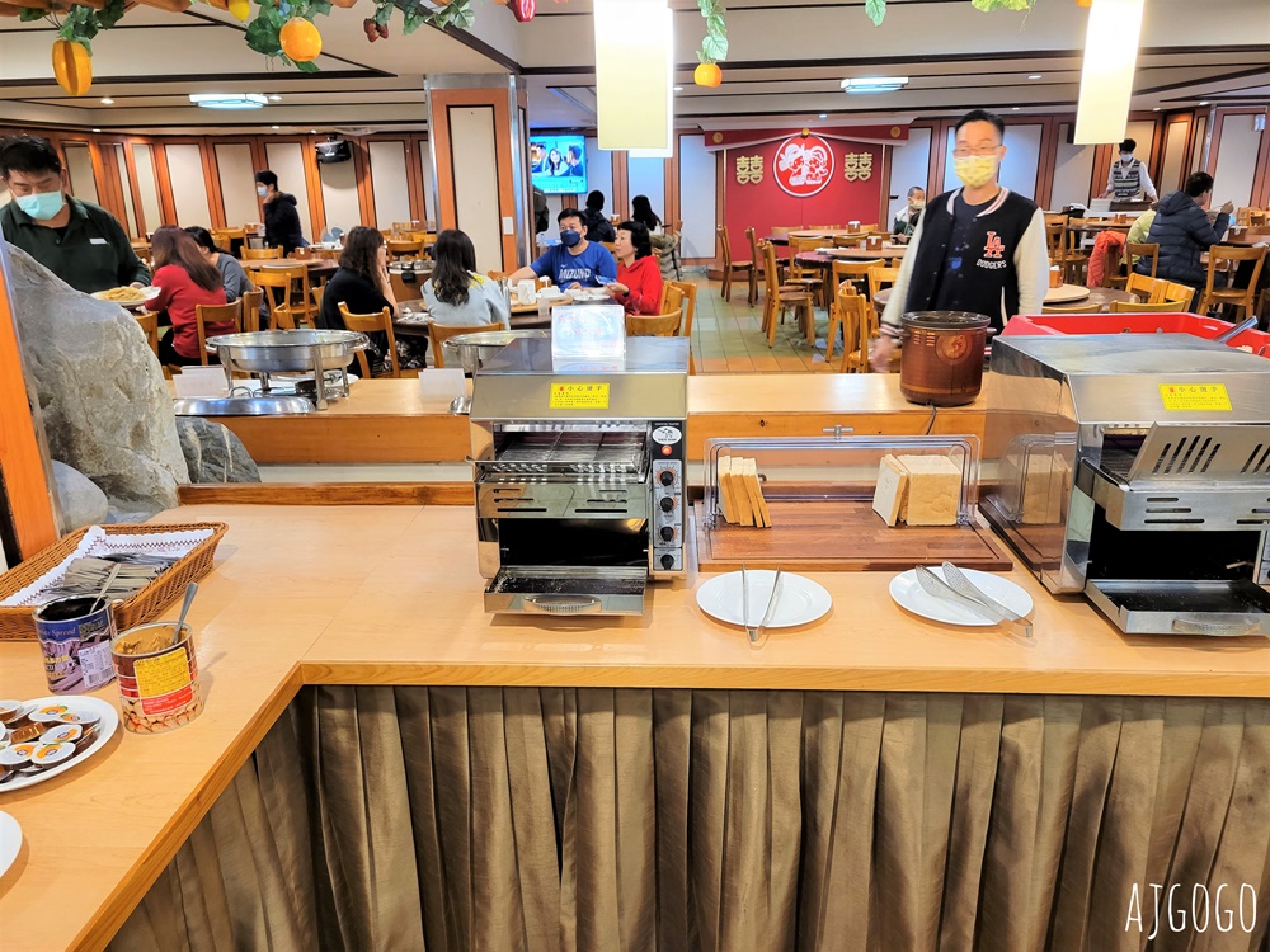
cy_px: 476
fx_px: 954
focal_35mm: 26
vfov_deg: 53.1
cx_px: 635
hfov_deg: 67.3
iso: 250
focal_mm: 5.4
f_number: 1.8
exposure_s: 1/39
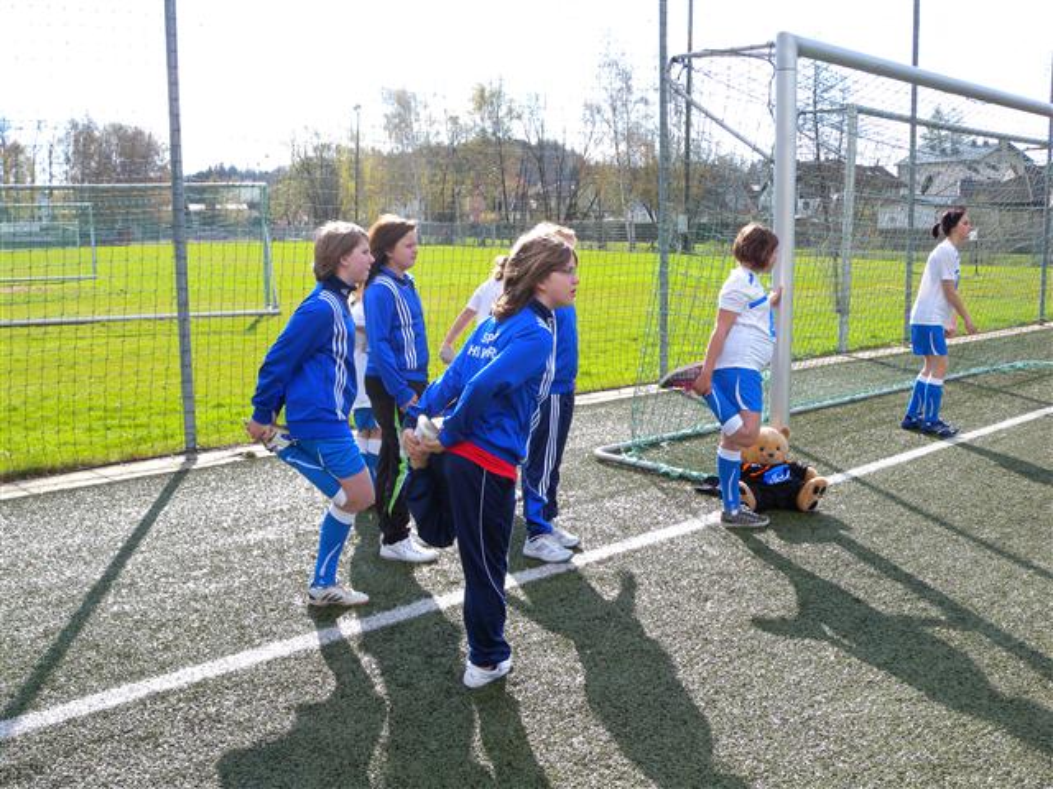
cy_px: 394
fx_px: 1034
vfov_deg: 41.8
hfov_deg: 54.0
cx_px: 526
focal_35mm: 34
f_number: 5
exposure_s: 1/184
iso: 64
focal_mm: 7.3
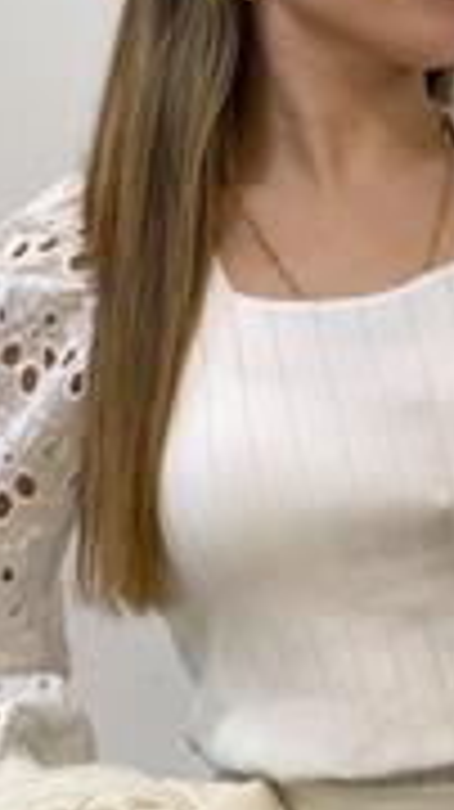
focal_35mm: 130
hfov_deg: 9.3
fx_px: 2787
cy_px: 286
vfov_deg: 16.5
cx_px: 400
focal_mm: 6
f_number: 2
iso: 80
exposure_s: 1/100
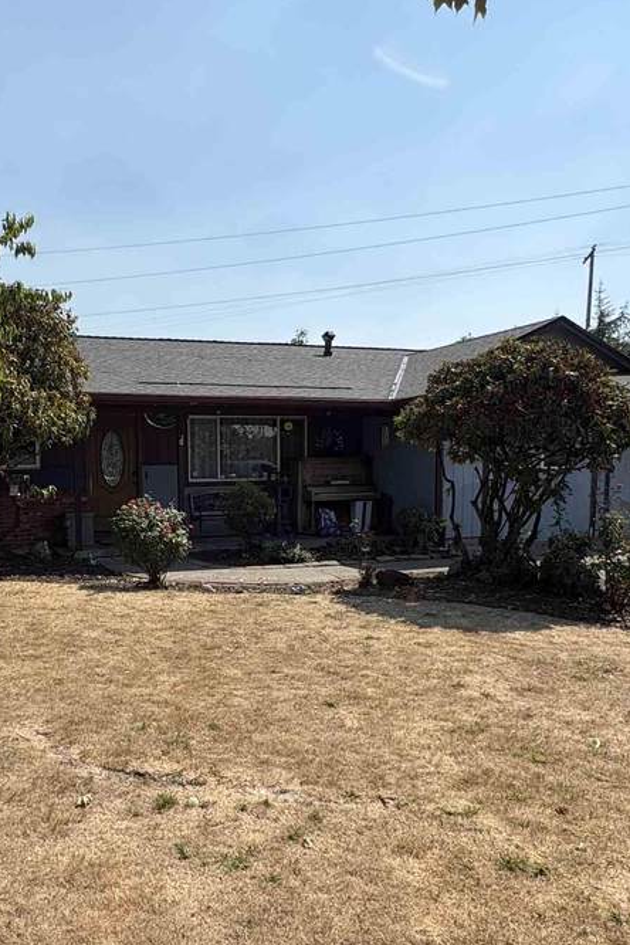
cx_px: 190
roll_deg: +0.8
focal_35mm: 28
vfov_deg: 65.2
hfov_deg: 45.4
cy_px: 541
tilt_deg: -4.5
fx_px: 735
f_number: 2.2
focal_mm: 2.22
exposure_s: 1/1832
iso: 50
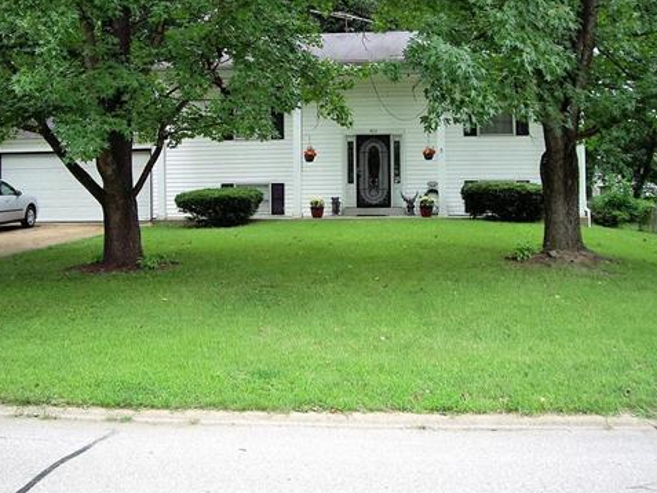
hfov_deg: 37.5
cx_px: 313
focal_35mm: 51
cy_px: 172
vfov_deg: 28.4
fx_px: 968
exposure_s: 1/160
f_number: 2.7
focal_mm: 6.2
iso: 100
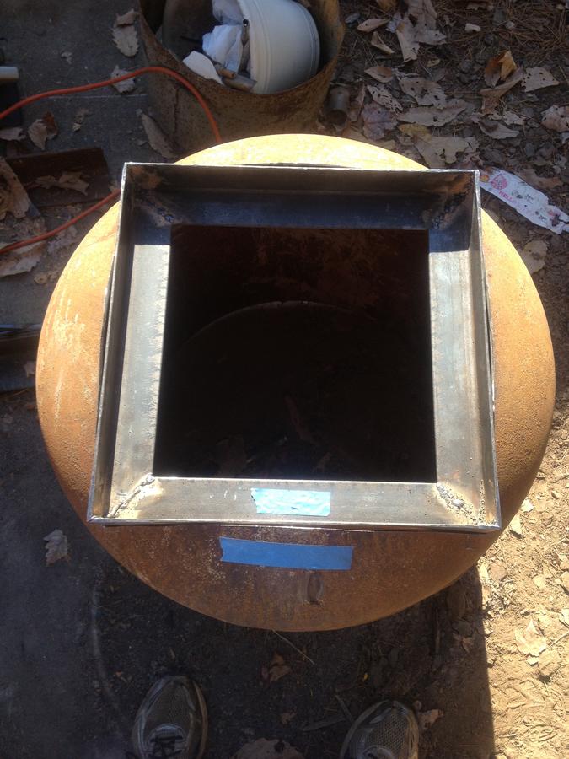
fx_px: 767
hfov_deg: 40.7
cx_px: 284
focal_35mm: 35
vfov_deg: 52.6
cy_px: 380
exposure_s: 1/308
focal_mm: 4.28
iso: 50
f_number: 2.4
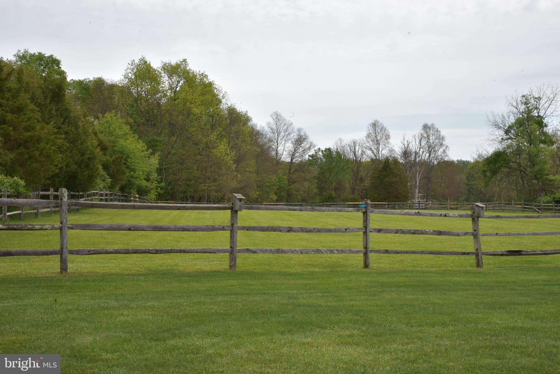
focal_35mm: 55
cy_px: 187
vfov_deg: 24.6
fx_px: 856
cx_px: 280
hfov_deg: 36.2
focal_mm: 55
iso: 800
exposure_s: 1/200
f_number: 22
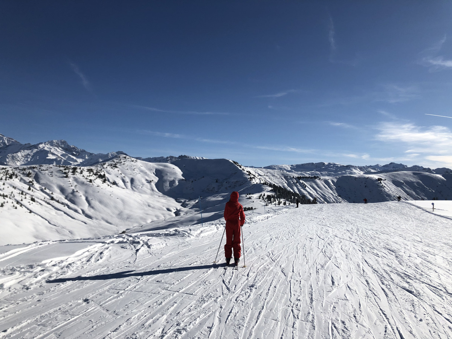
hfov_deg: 63.4
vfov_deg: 49.7
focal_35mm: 28
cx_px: 226
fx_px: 366
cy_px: 170
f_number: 1.8
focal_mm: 4
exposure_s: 1/6944
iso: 25
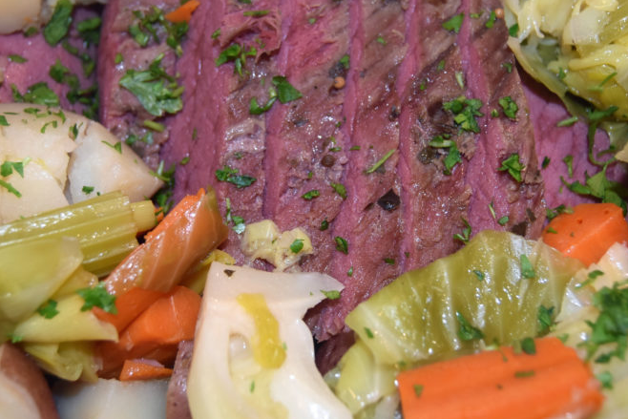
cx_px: 289
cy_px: 163
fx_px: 977
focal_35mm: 56
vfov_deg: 24.2
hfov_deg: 35.6
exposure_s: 1/60
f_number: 3.8
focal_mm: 24
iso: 720
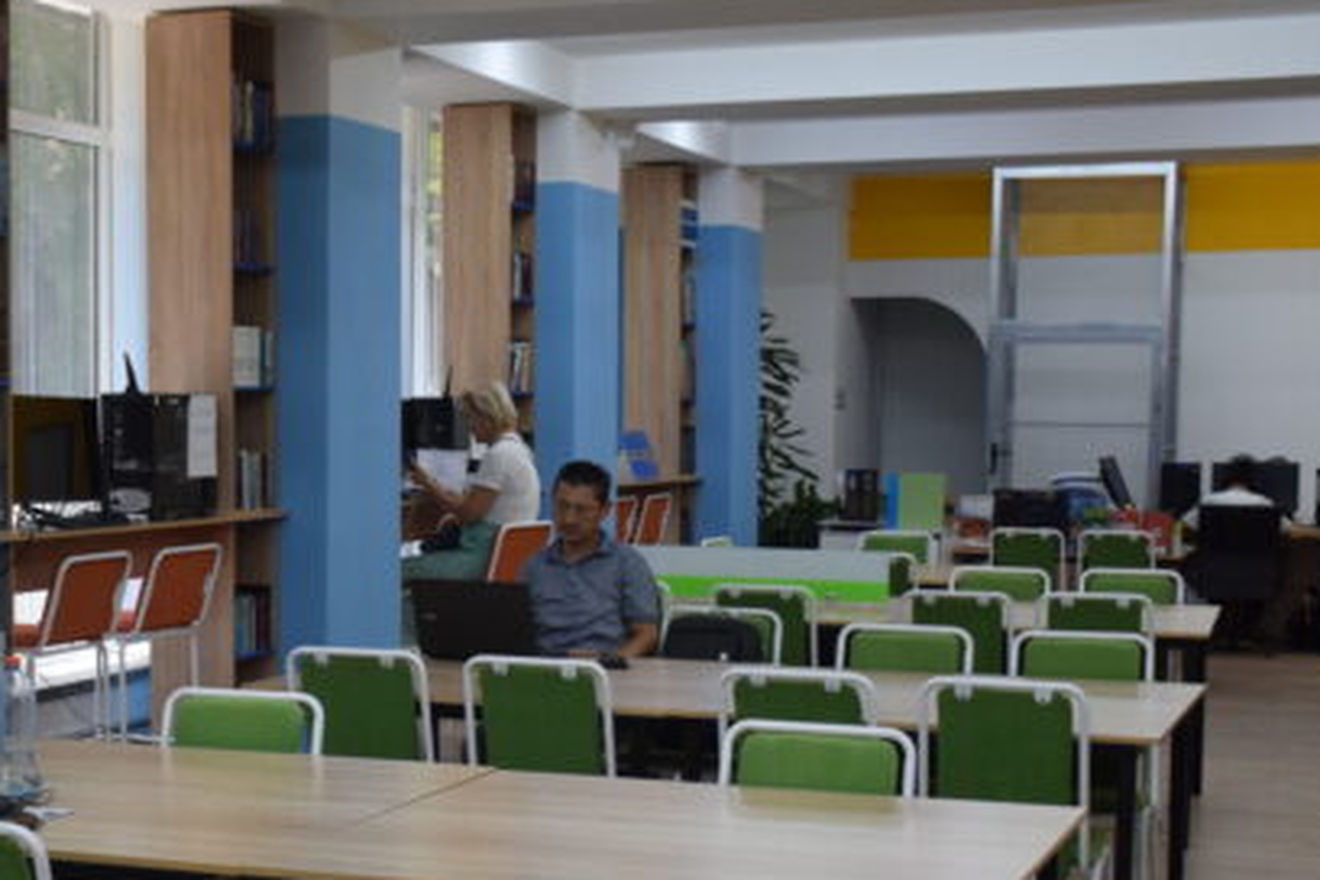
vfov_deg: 20.9
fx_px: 2381
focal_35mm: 65
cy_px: 599
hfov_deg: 30.6
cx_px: 359
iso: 1400
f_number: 3.8
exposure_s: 1/500
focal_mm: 23
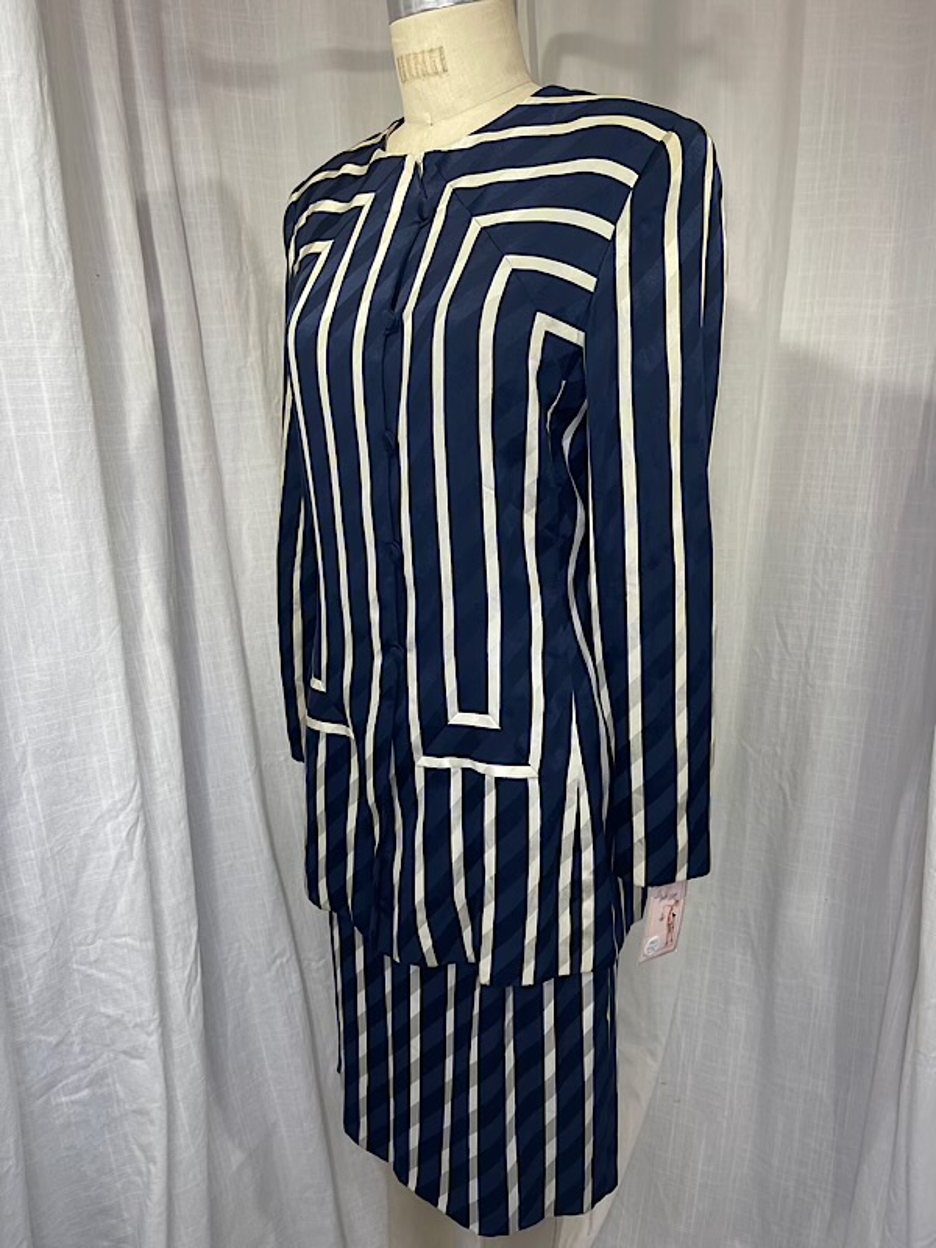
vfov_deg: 69.4
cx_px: 468
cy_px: 624
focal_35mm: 25
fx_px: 901
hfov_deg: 54.9
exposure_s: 1/125
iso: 32
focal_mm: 5.1
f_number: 1.6
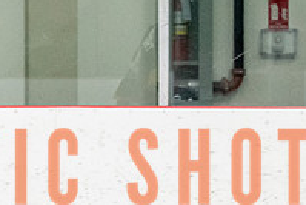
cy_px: 215
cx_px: -128
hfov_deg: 3.8
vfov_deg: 2.5
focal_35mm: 540
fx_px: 4593
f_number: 2.8
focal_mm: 98
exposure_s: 1/800
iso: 4000
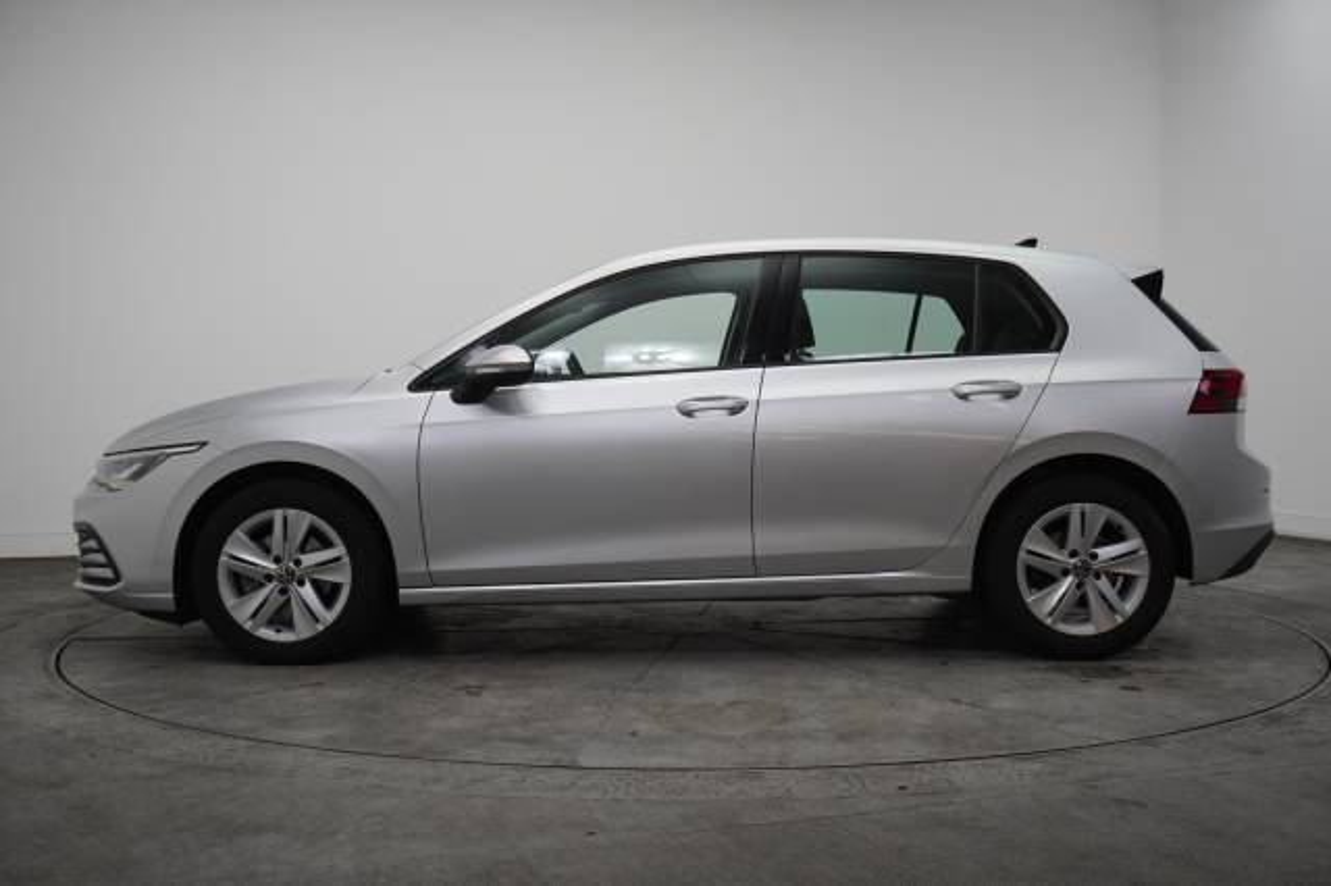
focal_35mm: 40
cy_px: 443
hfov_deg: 47.9
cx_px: 666
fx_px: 1497
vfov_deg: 33.0
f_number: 4.5
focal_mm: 27
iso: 1000
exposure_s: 1/200
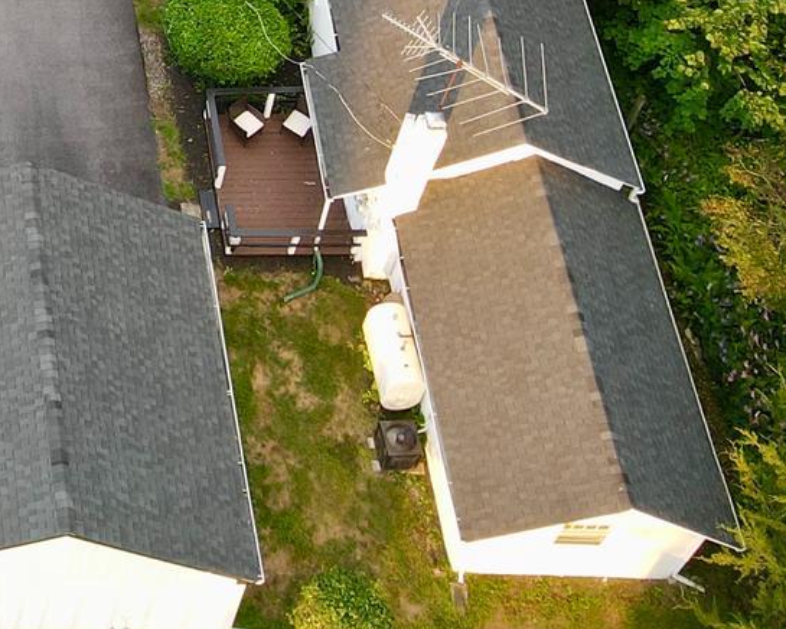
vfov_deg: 16.4
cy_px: -211
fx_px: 2047
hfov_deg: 19.8
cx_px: -260
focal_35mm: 88
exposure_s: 1/30
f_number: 2.8
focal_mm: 4.5
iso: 100
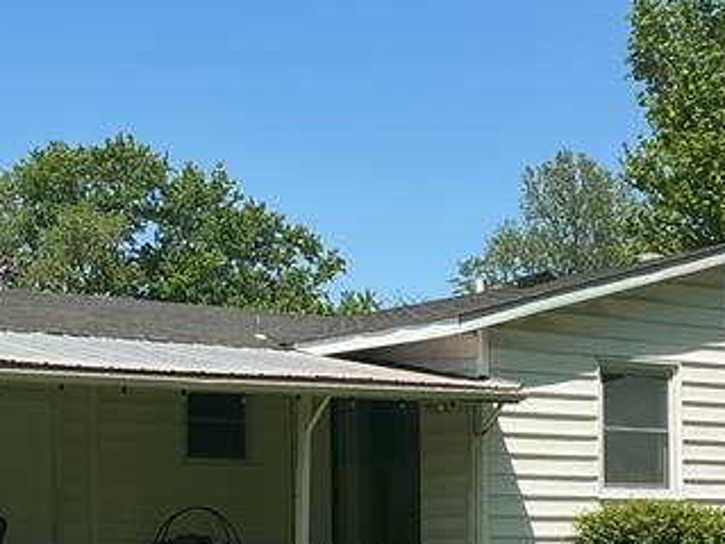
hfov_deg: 20.9
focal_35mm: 93
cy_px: 578
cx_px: 173
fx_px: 1947
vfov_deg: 15.5
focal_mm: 3
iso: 25
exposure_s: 1/1577
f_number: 1.8
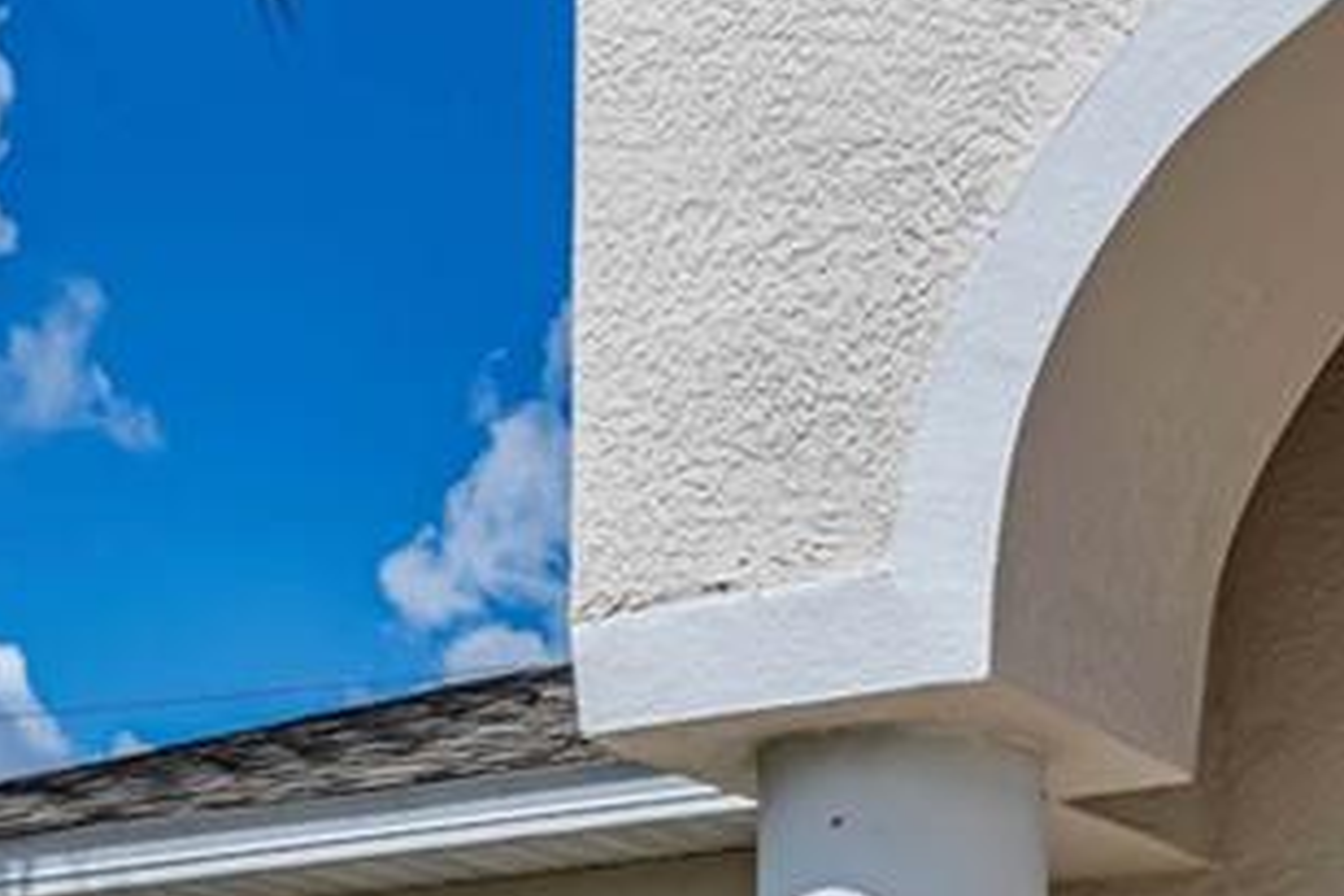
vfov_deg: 13.8
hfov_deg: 22.2
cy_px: 1518
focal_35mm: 91
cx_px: 1070
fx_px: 3382
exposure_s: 1/200
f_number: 16
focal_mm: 17.5
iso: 100
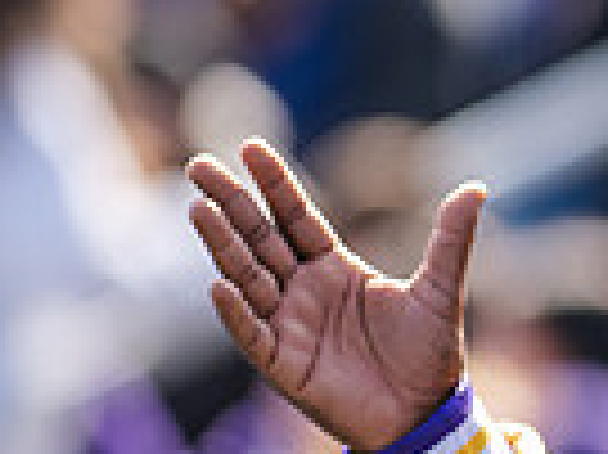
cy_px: 249
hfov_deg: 1.6
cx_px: 1266
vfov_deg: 1.2
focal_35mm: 1242
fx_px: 21795
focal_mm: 300
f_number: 3.5
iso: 250
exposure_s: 1/1250
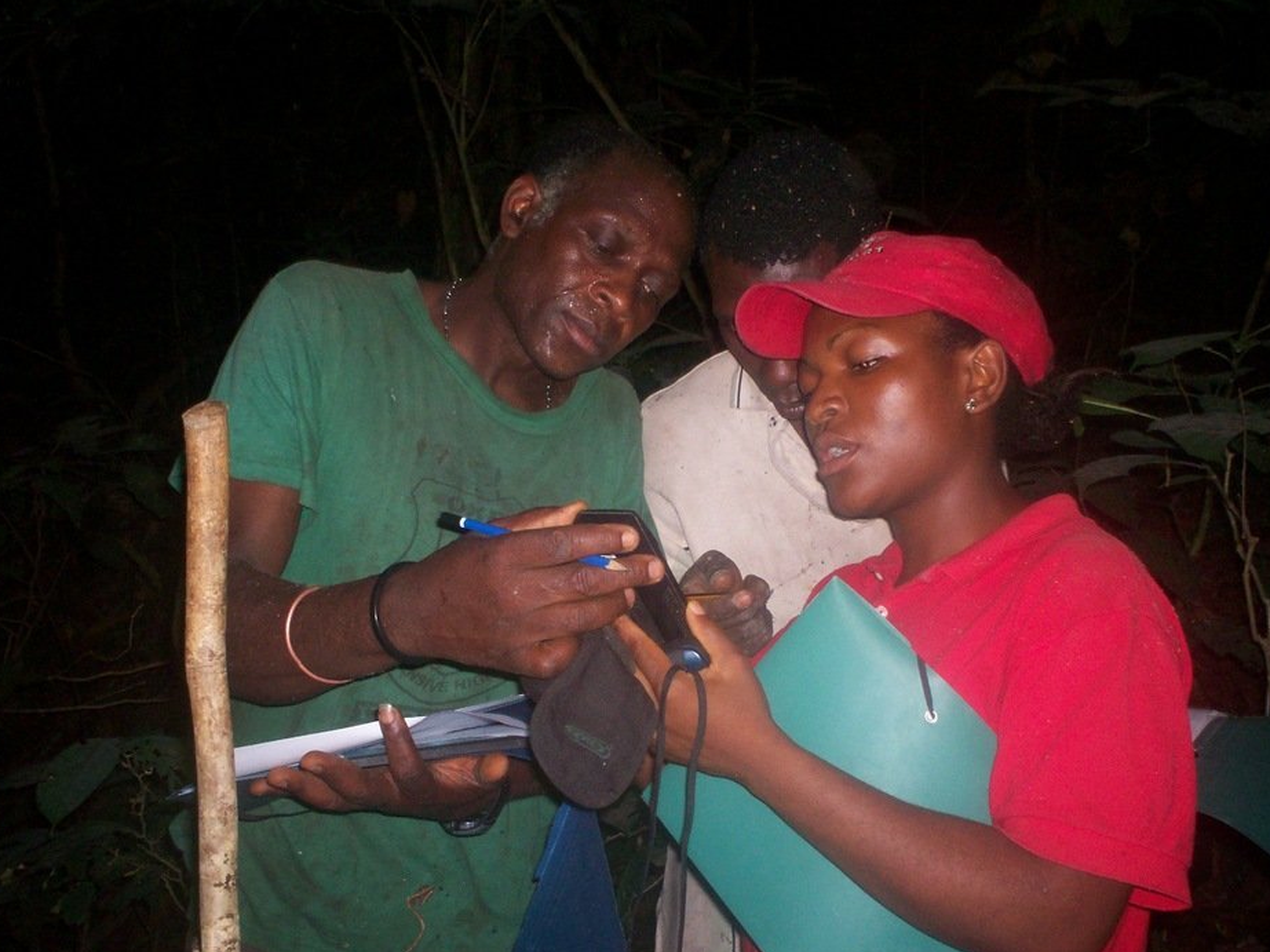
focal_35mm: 40
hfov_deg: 46.8
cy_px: 496
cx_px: 665
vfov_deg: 35.9
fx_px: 1467
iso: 140
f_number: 4.5
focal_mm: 6
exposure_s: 1/60
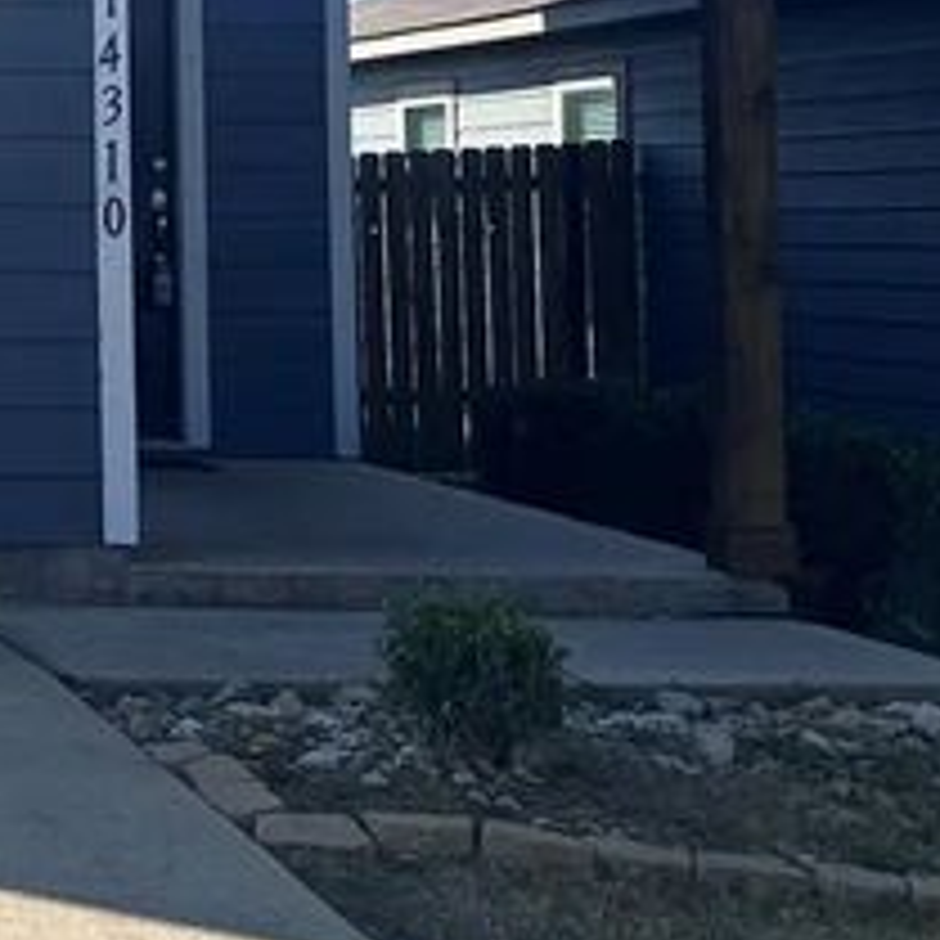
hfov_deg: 14.9
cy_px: -18
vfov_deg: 16.4
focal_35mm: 104
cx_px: -661
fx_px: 3195
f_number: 1.78
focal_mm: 6.86
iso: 80
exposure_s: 1/4348
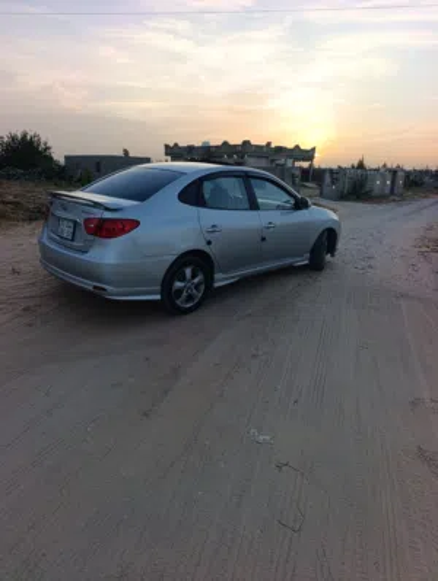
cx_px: 219
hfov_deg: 59.0
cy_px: 290
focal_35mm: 23
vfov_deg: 73.8
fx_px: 387
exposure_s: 1/100
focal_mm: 6.14
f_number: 1.6
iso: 100
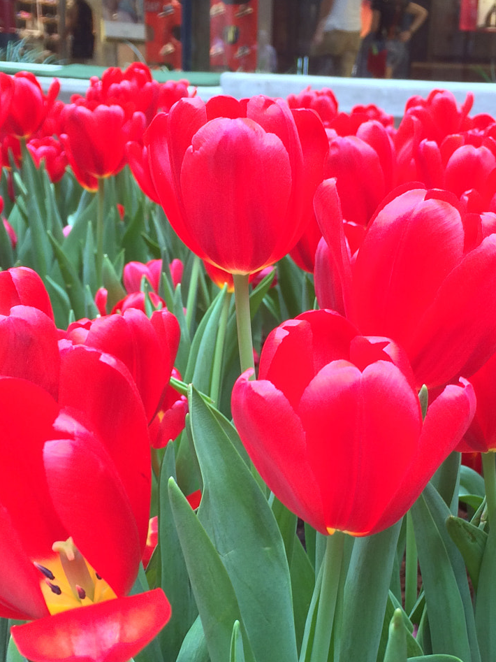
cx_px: 327
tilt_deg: -17.9
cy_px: 387
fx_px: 936
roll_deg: -1.8
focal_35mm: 49
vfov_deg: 38.8
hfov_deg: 29.5
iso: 40
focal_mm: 4.15
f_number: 2.2
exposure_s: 1/30
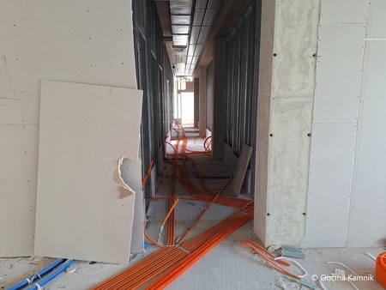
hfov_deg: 73.9
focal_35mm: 23
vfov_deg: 58.9
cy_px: 145
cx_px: 193
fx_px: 257
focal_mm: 5.54
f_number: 1.8
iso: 160
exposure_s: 1/50
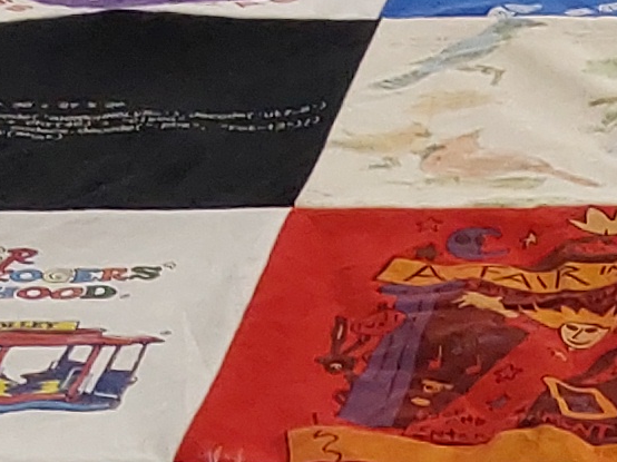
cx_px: 751
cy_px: 1299
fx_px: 2940
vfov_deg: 7.9
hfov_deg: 11.7
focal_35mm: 165
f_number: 1.9
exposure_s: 1/60
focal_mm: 2.91
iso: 80
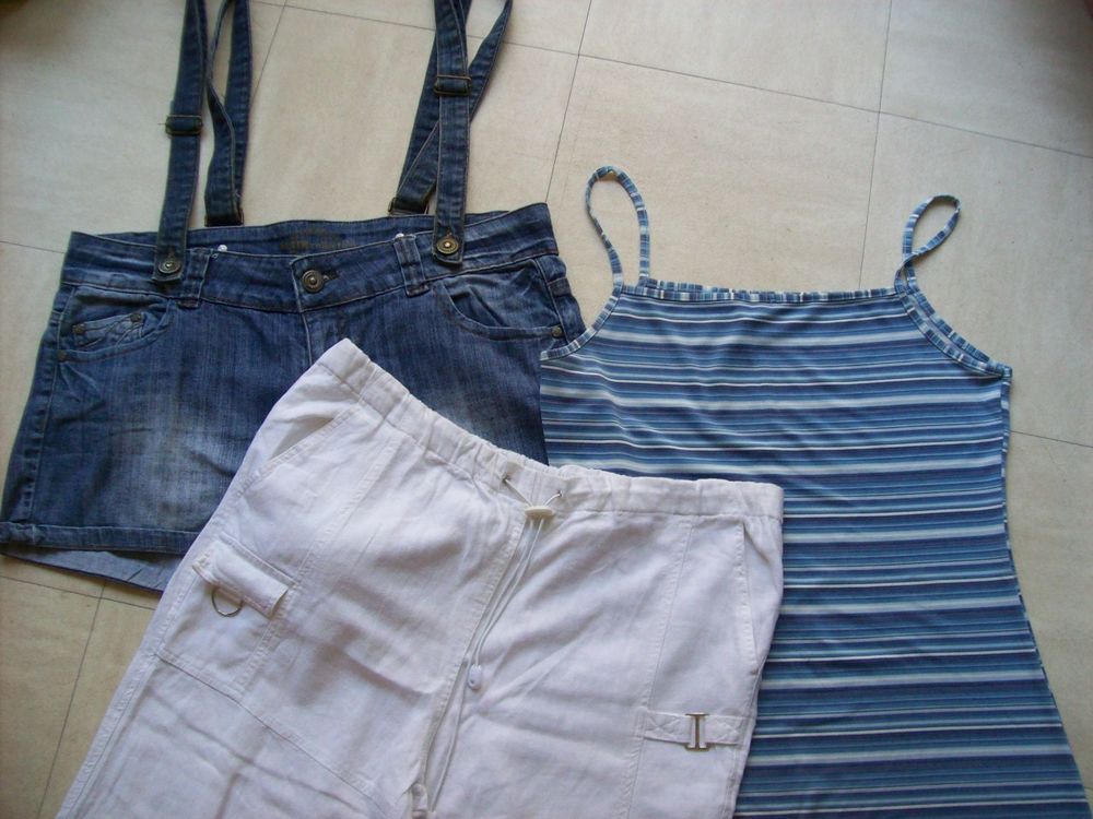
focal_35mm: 36
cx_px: 546
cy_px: 410
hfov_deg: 51.4
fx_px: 1137
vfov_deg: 39.7
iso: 160
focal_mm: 6
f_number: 2.7
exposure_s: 1/58.7
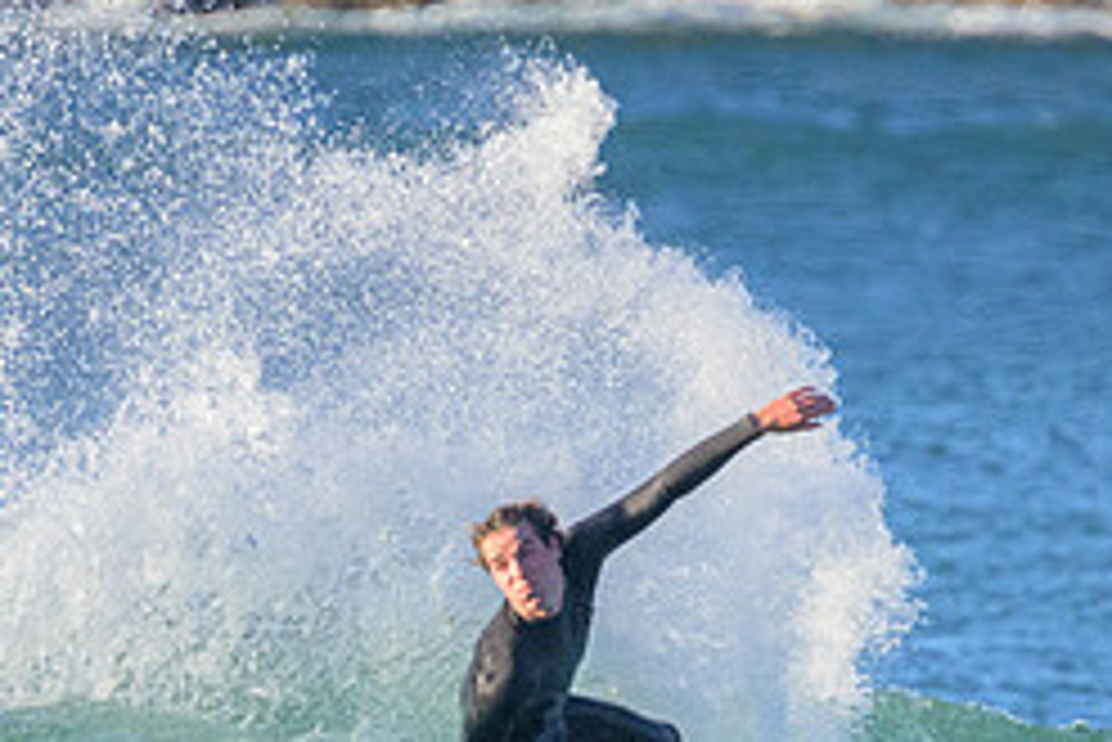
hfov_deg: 1.1
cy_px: 803
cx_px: 747
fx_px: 58072
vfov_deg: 0.7
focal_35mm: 1879
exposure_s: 1/2000
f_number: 11
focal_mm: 800
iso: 5600
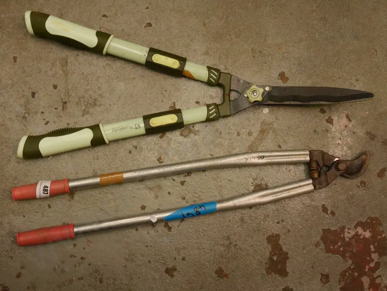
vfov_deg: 32.9
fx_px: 492
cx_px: 193
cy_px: 144
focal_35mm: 44
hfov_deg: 42.9
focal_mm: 21
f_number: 4.7
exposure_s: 1/320
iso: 3200
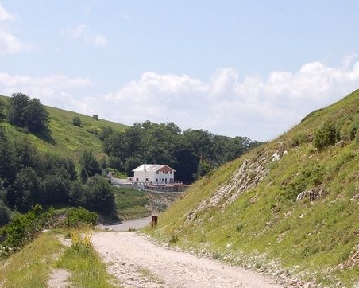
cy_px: 162
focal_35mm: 120
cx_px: 181
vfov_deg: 12.9
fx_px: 1273
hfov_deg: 16.1
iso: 200
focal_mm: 55
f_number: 9
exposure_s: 1/320
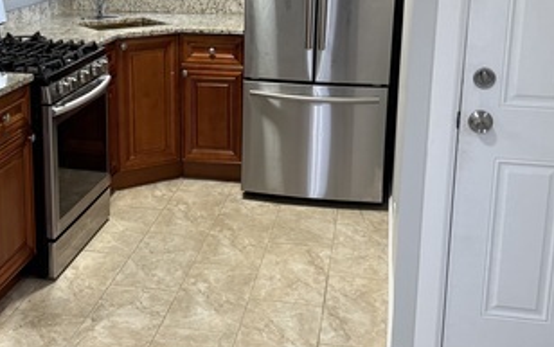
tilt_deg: -11.7
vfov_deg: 23.4
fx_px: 831
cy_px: 103
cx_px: 176
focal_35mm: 55
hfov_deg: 36.4
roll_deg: -0.1
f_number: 1.78
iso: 250
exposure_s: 1/60
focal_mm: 6.76
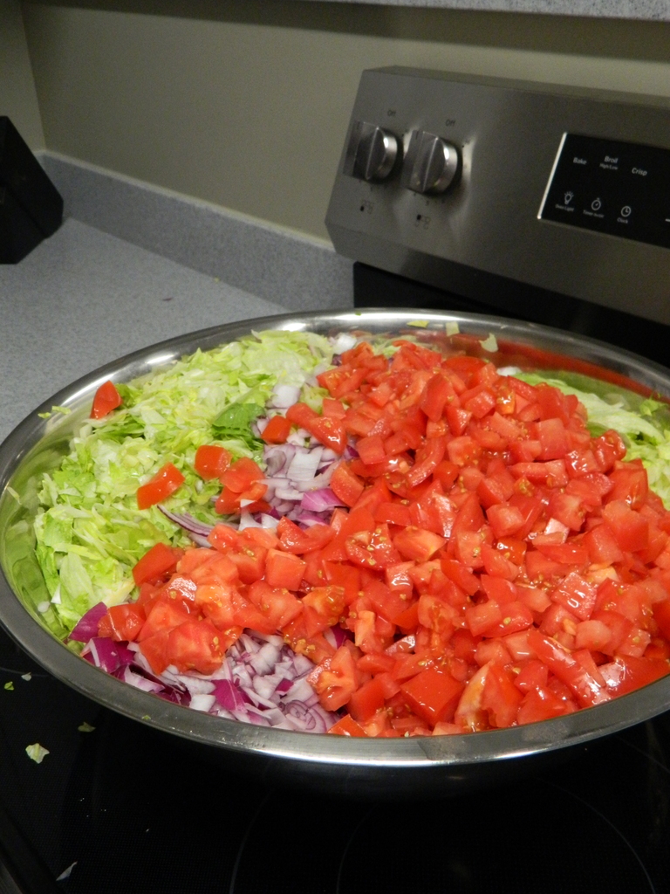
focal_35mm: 35
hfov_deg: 40.7
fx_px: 903
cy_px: 447
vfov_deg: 52.6
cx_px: 335
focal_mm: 6.2
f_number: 3.3
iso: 400
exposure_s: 1/60
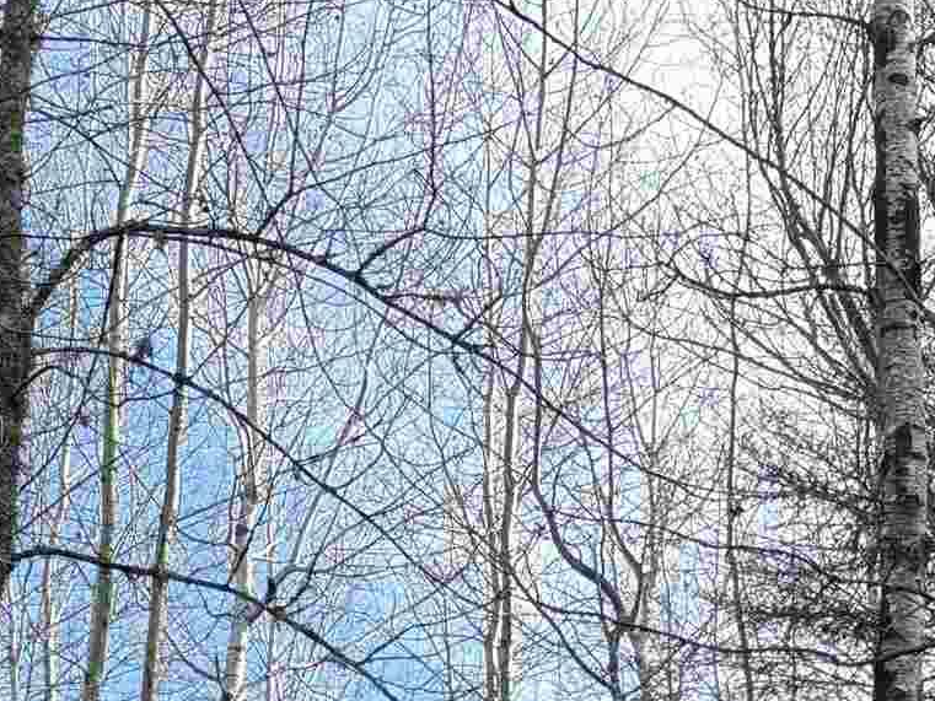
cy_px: 1251
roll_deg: +0.0
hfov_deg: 18.7
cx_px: 522
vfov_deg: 12.8
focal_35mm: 105
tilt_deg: +7.7
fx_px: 2837
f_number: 1.6
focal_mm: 5.96
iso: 50
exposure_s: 1/338
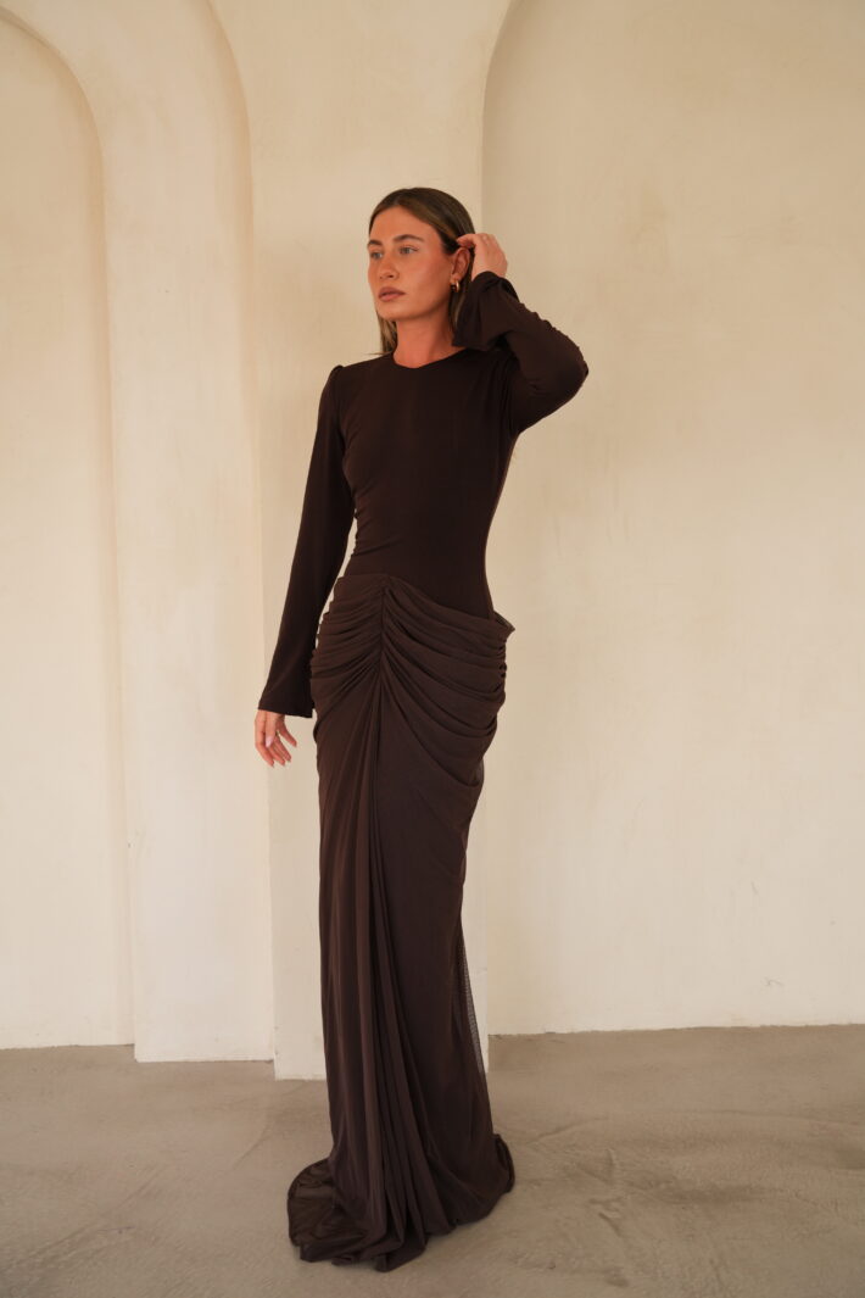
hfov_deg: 33.0
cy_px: 649
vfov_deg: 47.9
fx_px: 1460
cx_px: 432
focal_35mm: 40
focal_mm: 40.5
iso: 500
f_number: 5
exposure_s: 1/100
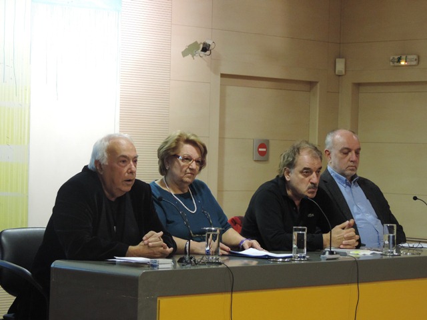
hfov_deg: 18.7
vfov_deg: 14.1
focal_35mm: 105
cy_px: 160
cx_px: 214
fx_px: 1295
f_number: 4.2
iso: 800
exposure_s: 1/15
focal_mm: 18.7
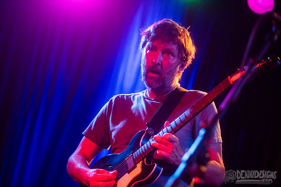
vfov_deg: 11.8
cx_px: 140
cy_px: 94
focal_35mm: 116
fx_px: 906
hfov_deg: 17.6
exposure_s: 1/200
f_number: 3.2
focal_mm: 116
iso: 2500
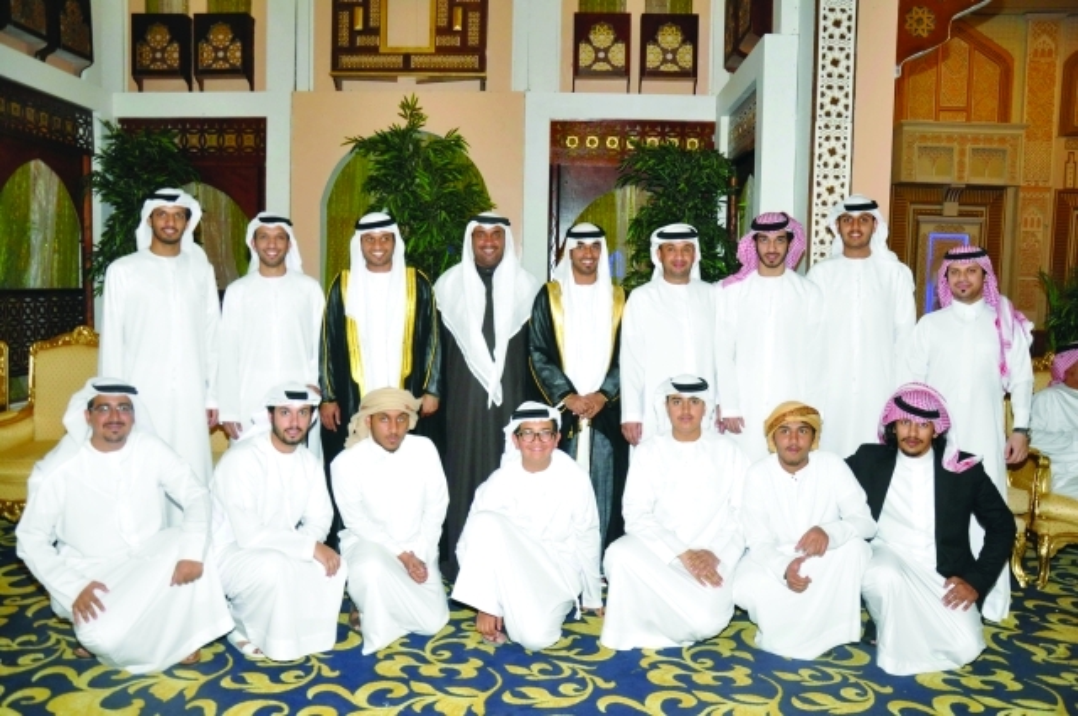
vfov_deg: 47.8
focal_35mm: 27
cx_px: 539
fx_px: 807
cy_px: 358
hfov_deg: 67.4
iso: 800
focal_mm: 18
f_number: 3.5
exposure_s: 1/100
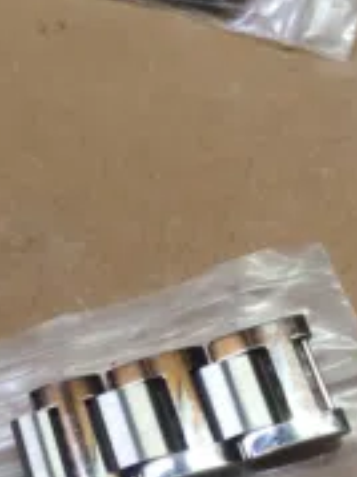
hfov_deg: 25.2
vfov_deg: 31.0
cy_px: 466
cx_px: 176
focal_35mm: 58
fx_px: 799
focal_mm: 4.3
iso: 320
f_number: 1.5
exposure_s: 1/50
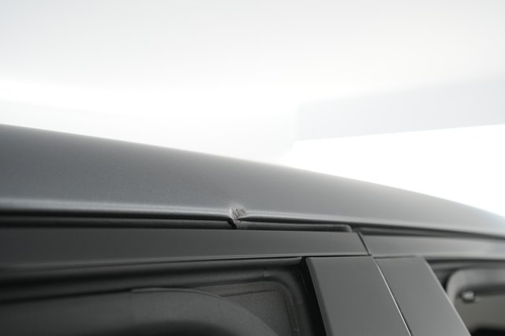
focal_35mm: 28
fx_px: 393
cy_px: 168
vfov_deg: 46.4
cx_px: 252
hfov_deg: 65.5
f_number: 4
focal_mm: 28
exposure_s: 1/100
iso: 2500
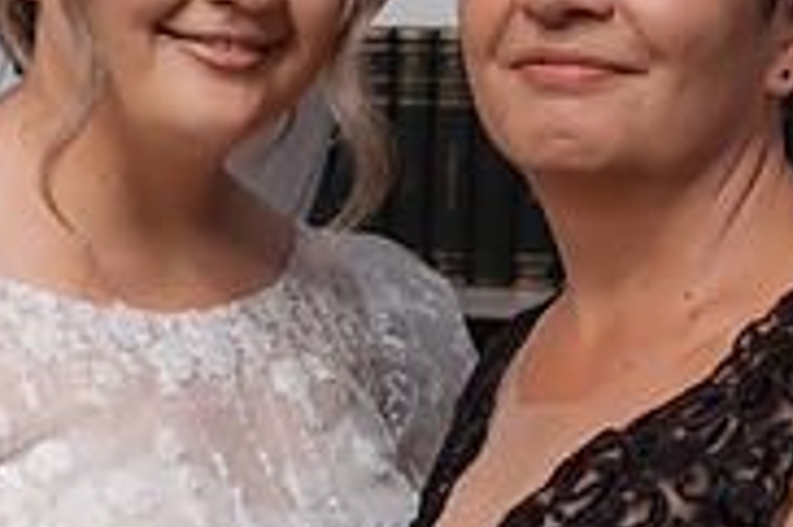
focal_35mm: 127
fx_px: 2795
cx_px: 170
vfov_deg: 10.8
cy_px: 363
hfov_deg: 16.0
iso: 1600
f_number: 2.8
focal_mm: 35
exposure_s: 1/200
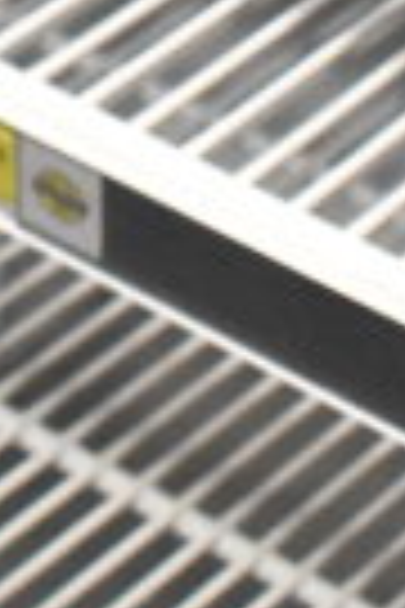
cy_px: -840
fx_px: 3763
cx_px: -72
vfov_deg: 8.5
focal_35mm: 223
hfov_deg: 6.1
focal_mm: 22
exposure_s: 1/160
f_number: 6.3
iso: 6400
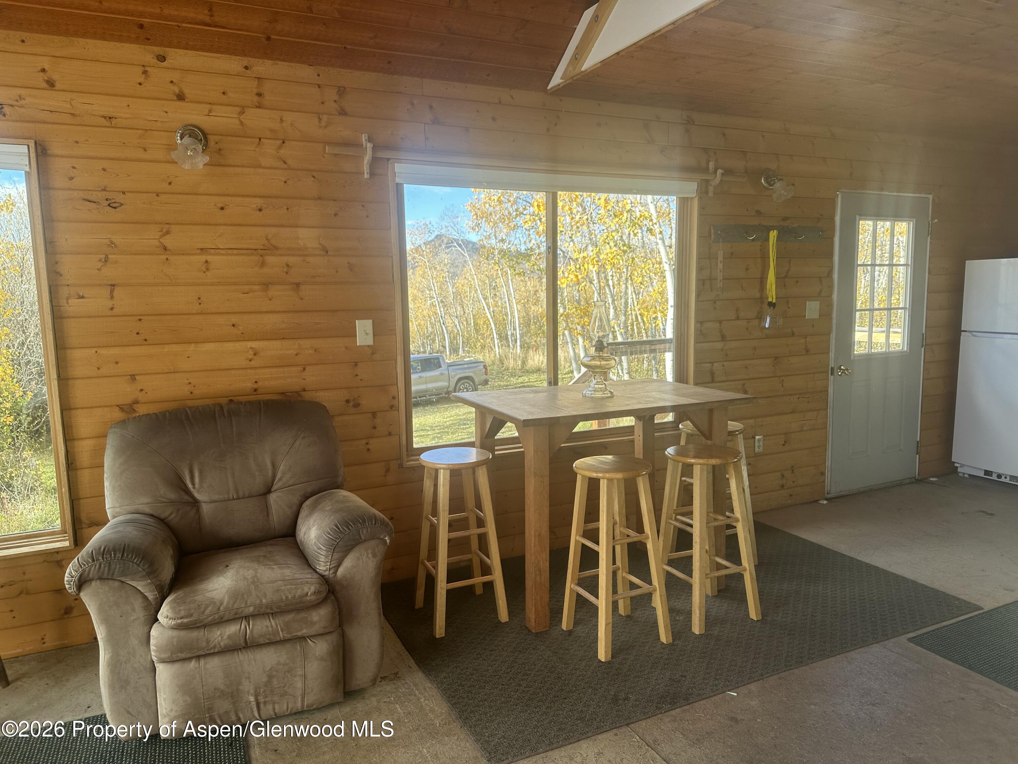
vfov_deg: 56.8
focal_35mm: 24
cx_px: 509
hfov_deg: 71.6
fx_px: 706
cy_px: 382
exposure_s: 1/301
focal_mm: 6.86
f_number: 1.78
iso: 80
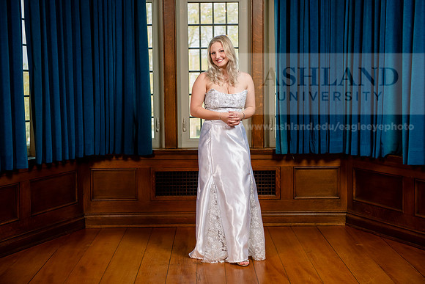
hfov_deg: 34.5
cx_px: 212
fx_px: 685
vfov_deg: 23.4
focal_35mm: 58
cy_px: 142
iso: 500
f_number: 4
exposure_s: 1/250
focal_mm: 58
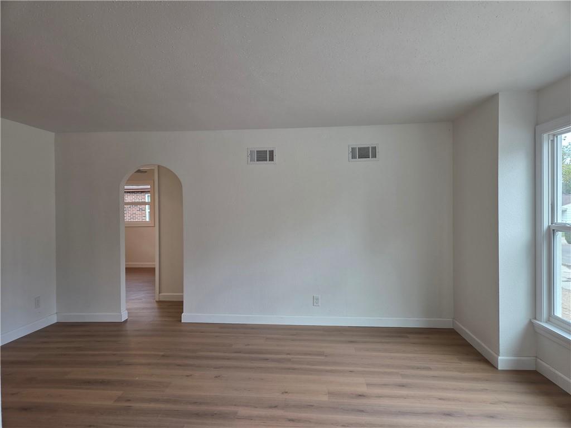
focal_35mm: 23
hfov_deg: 73.9
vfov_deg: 58.9
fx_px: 379
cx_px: 286
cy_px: 214
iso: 100
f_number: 1.8
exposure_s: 1/120
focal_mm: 5.4
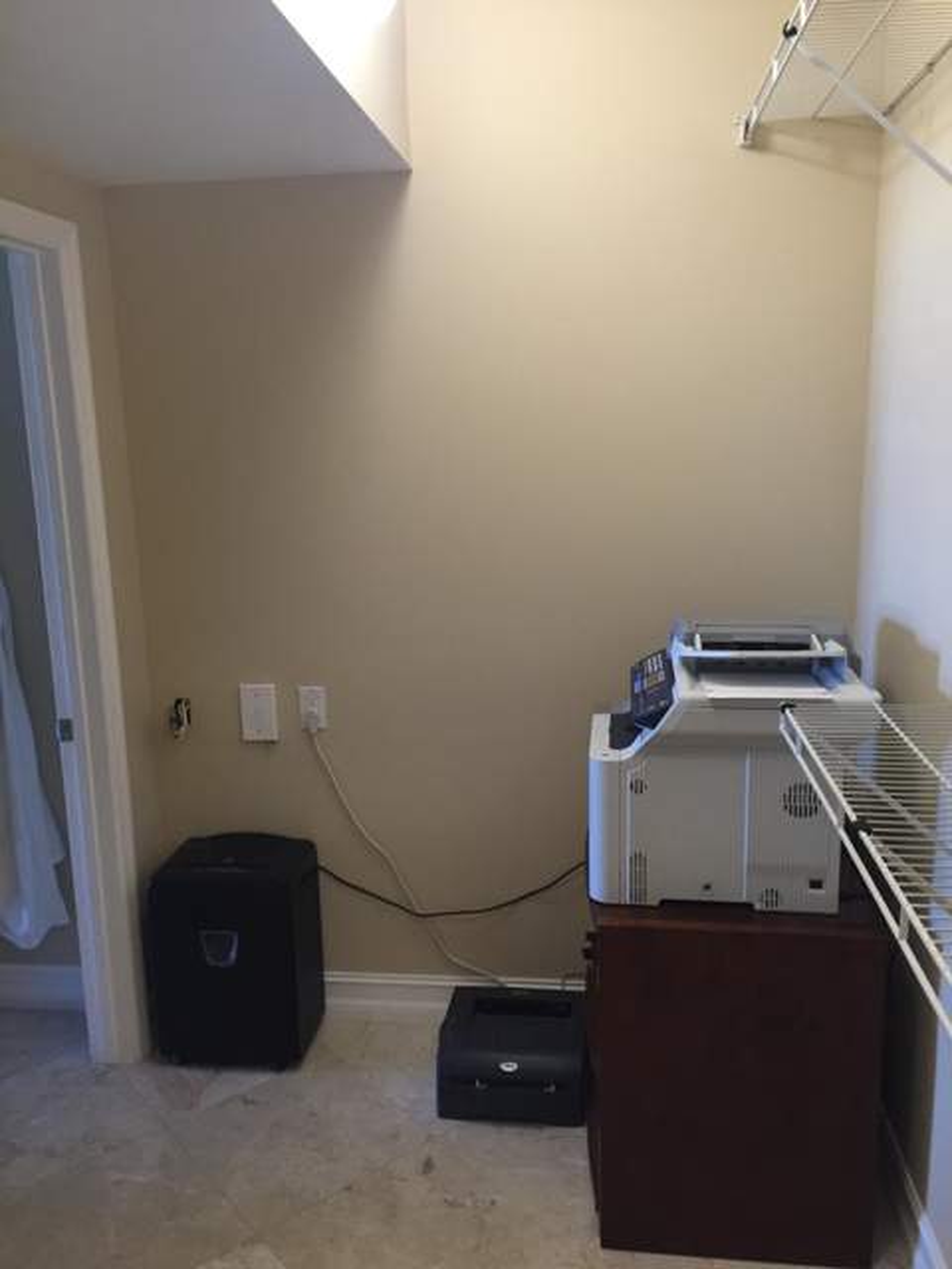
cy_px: 634
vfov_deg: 61.7
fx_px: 1063
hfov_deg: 48.2
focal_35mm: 29
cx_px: 476
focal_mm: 4.15
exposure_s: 1/30
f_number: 2.2
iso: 50
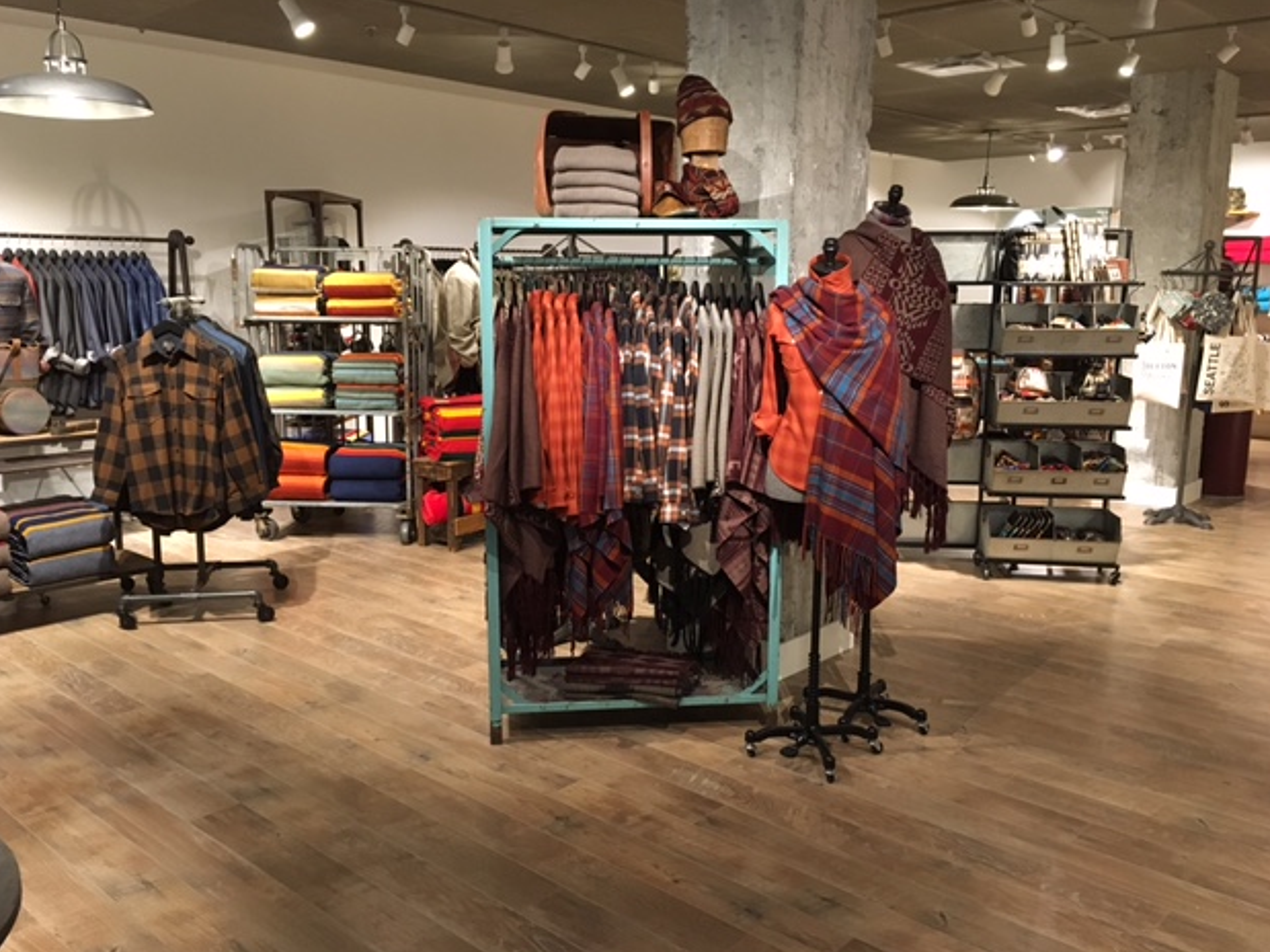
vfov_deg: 46.8
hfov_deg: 60.0
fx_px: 1100
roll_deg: -1.0
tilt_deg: -9.8
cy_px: 482
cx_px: 620
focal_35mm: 30
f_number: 2.2
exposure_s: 1/24
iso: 200
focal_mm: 4.15
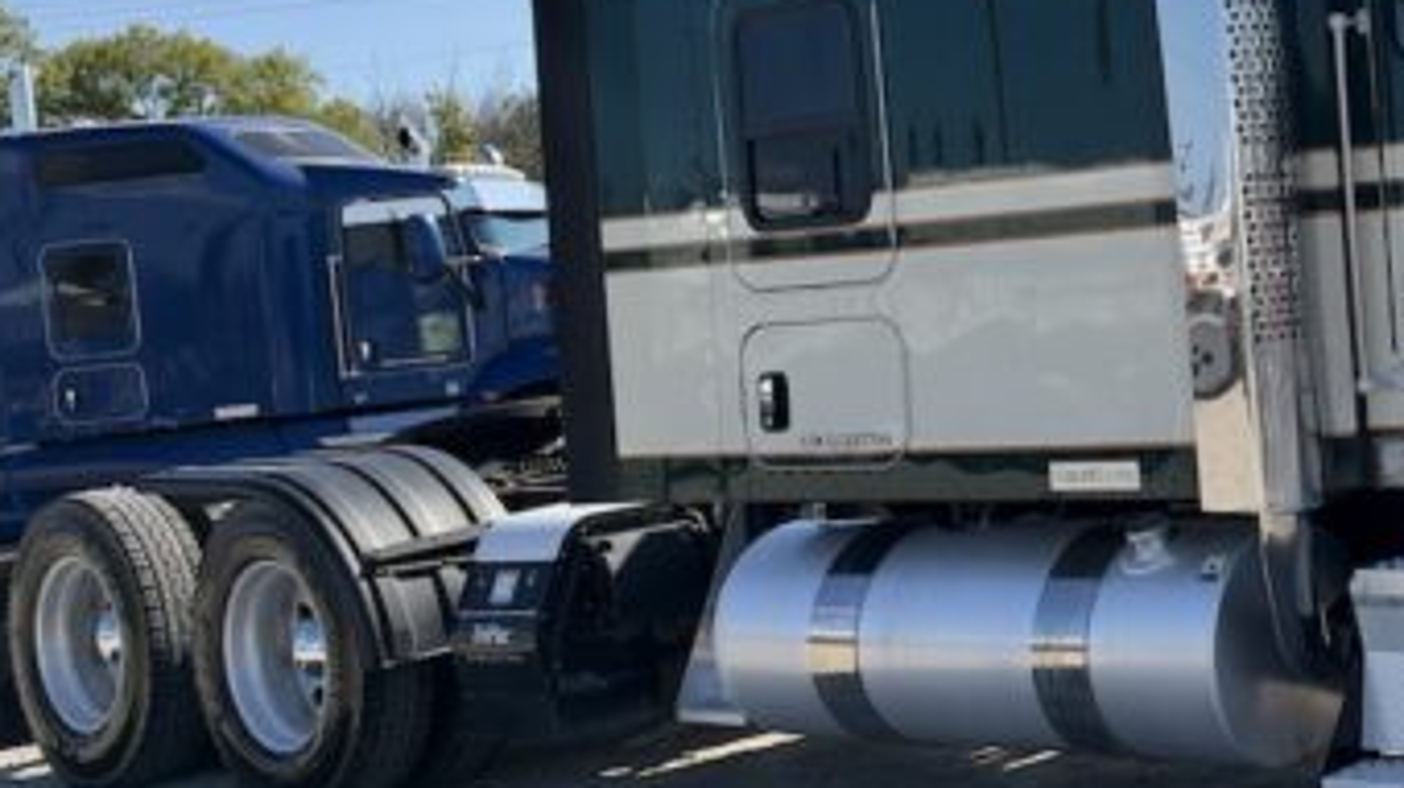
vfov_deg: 20.3
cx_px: 1499
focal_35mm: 59
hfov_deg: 31.8
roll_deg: +5.4
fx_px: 2196
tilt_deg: +1.3
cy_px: 272
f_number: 1.8
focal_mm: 6.93
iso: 64
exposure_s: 1/3891
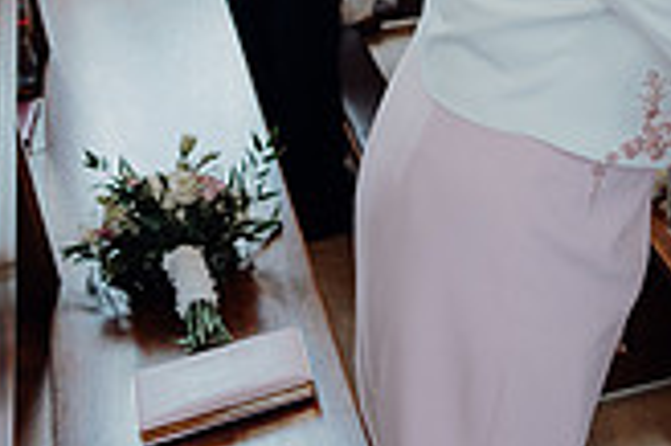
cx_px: 790
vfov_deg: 15.5
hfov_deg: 22.2
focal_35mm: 85
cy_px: -63
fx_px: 1583
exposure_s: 1/200
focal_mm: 24
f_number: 2.8
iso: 640
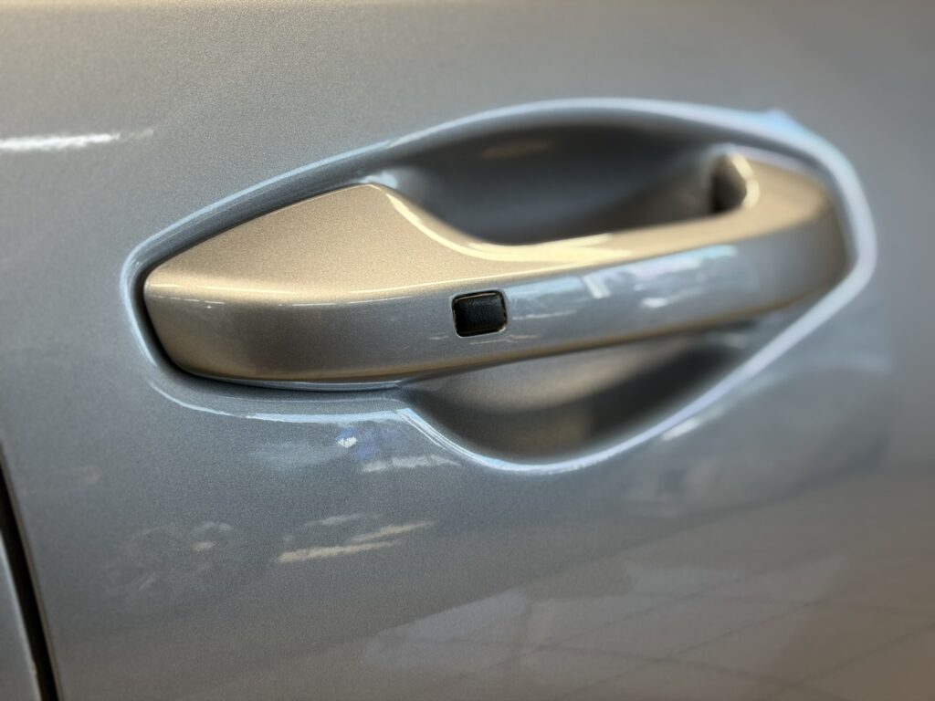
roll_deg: -3.5
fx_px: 1405
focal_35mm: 52
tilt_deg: -23.0
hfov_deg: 36.8
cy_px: 350
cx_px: 468
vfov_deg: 28.0
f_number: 1.6
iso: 40
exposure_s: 1/50
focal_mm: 5.96
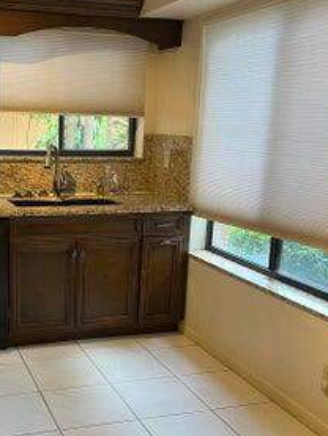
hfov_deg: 31.6
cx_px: 77
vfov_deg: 41.9
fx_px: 568
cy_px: 260
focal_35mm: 45
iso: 100
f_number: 1.5
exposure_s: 1/60
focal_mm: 5.7
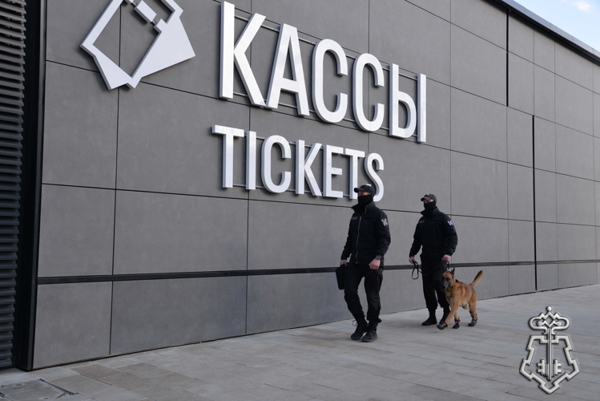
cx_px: 300
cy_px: 200
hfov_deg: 54.4
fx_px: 584
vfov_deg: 37.9
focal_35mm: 35
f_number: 10
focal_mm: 35
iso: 1000
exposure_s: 1/400
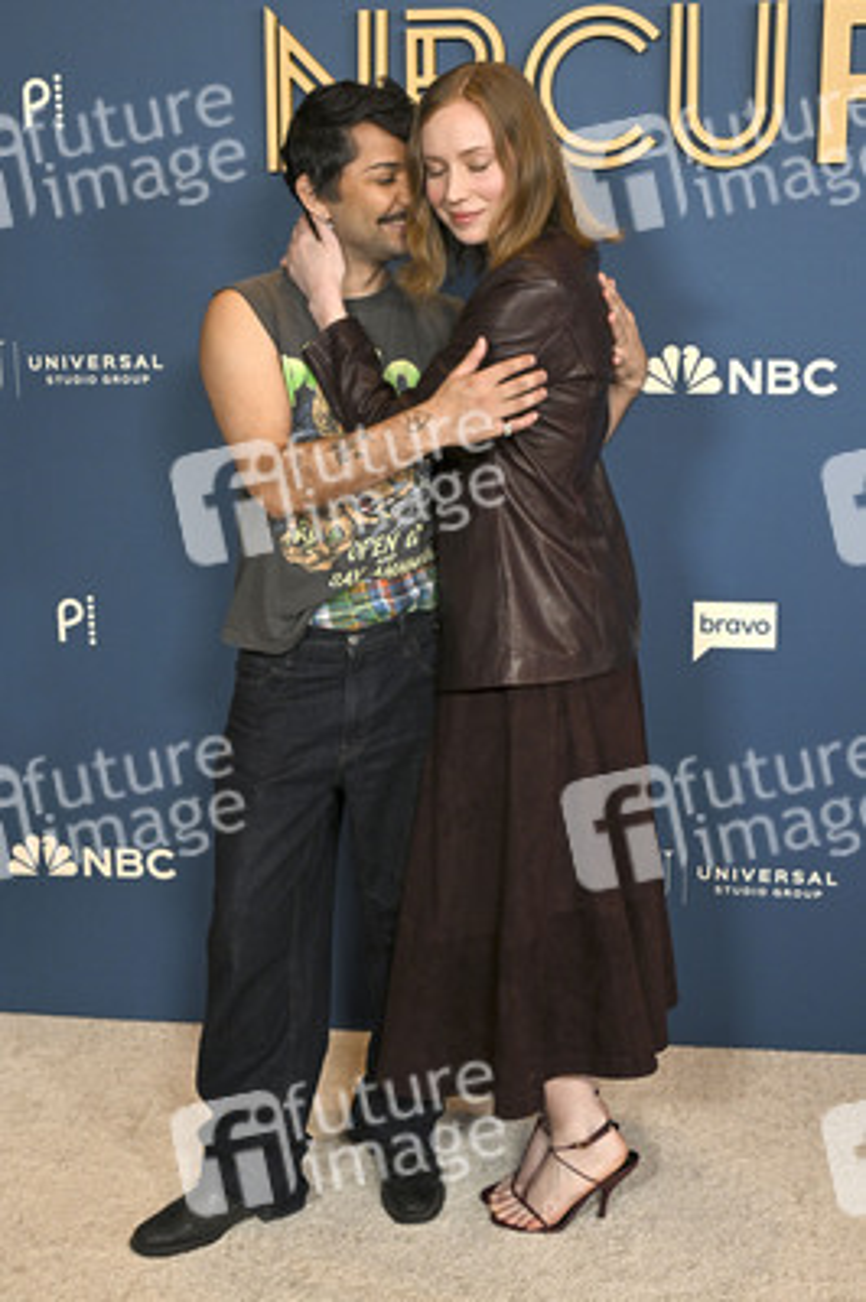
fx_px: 1807
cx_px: 433
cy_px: 651
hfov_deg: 26.9
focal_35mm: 50
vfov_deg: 39.6
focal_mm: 50
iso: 2000
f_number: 5.6
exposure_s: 1/320
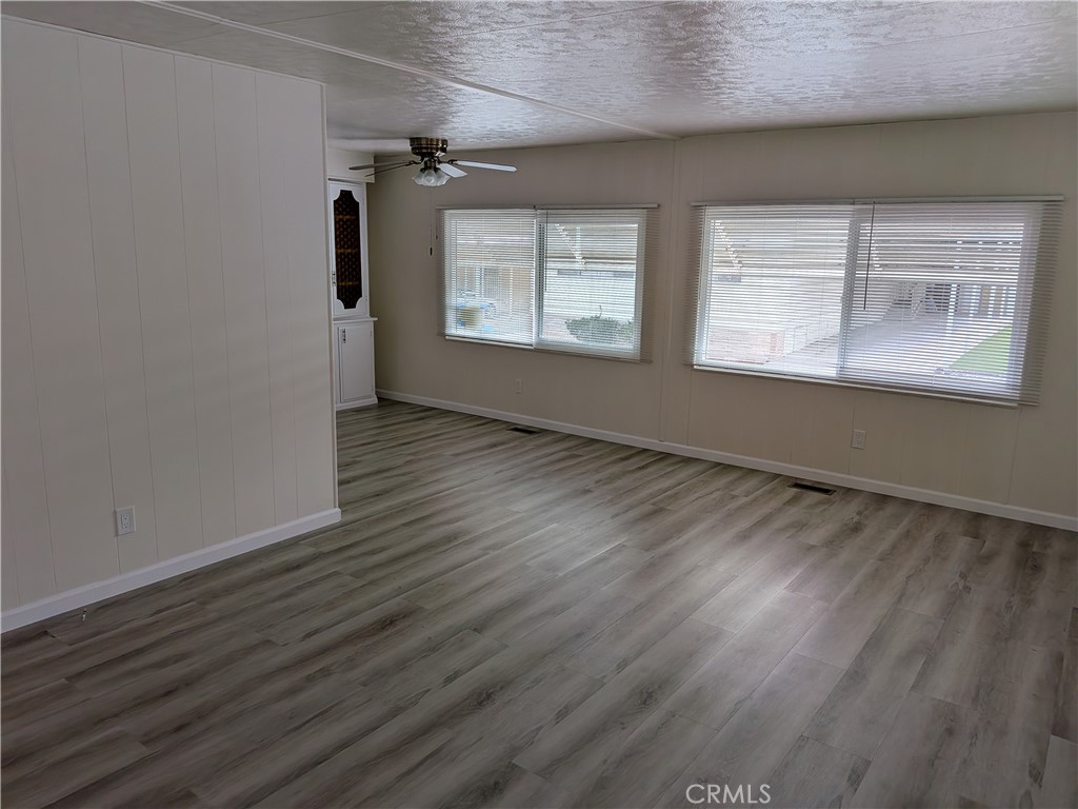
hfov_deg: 71.6
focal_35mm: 24
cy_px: 404
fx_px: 747
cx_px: 539
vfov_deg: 56.8
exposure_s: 1/168
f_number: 1.7
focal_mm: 4.53
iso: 29
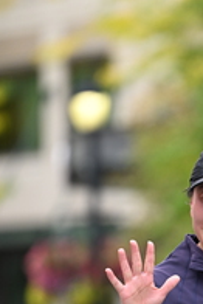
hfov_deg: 2.8
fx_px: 4137
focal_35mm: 490
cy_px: 298
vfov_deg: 4.2
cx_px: 224
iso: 640
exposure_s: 1/1600
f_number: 2.8
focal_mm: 175
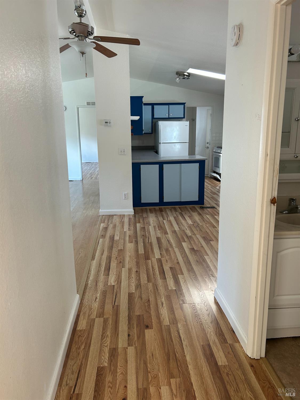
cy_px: 200
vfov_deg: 67.3
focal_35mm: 26
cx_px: 150
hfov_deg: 53.1
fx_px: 300
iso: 100
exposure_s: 1/121
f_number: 1.5
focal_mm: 5.7
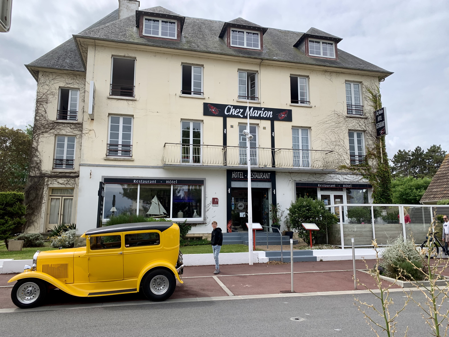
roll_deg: -0.2
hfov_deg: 67.3
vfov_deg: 53.1
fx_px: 337
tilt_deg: +9.5
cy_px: 168
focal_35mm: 26
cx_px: 224
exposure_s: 1/1880
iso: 25
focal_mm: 4.25
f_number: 1.8
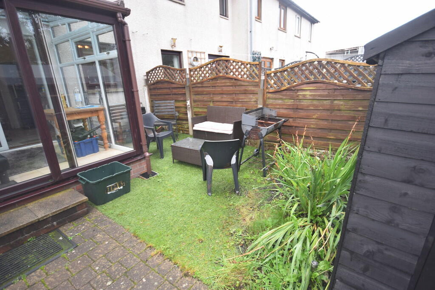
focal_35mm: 18
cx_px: 218
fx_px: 218
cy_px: 145
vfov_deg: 67.4
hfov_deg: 90.0
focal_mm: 12
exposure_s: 1/100
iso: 400
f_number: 5
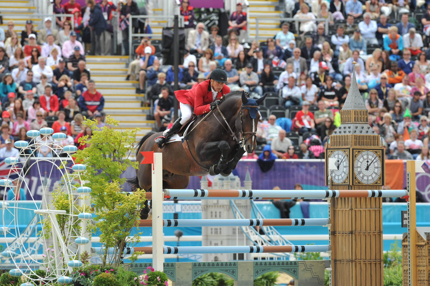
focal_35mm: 300
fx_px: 3581
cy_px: 143
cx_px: 215
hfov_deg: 6.9
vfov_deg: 4.6
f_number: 6.3
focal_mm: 300
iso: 800
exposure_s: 1/800
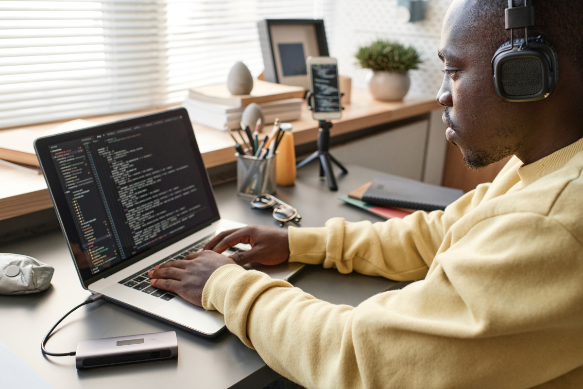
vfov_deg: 37.9
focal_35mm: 35
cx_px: 292
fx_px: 567
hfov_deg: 54.4
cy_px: 194
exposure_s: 1/250
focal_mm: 23
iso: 400
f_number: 2.8
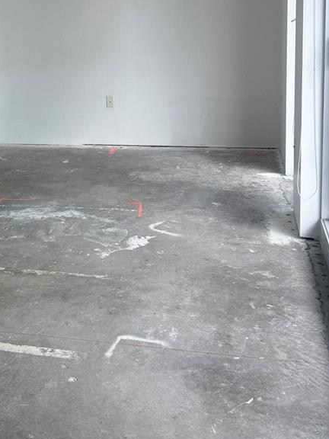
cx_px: 37
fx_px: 634
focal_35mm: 50
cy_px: 101
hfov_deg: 28.1
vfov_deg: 37.1
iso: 80
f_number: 1.78
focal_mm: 6.76
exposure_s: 1/343
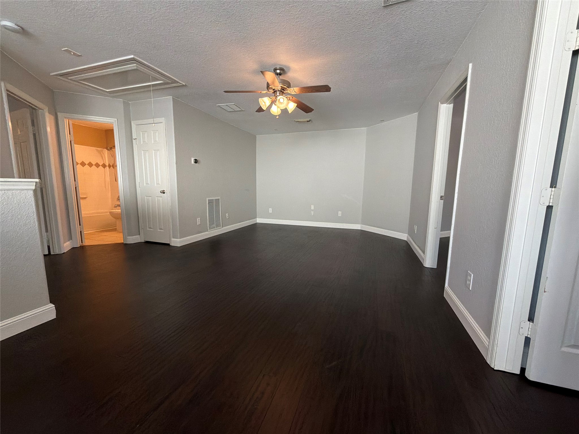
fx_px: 234
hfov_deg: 102.1
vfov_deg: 85.7
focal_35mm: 14
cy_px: 217
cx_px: 290
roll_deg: -1.0
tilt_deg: -8.0
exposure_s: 1/120
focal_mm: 2.22
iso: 250
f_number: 2.2
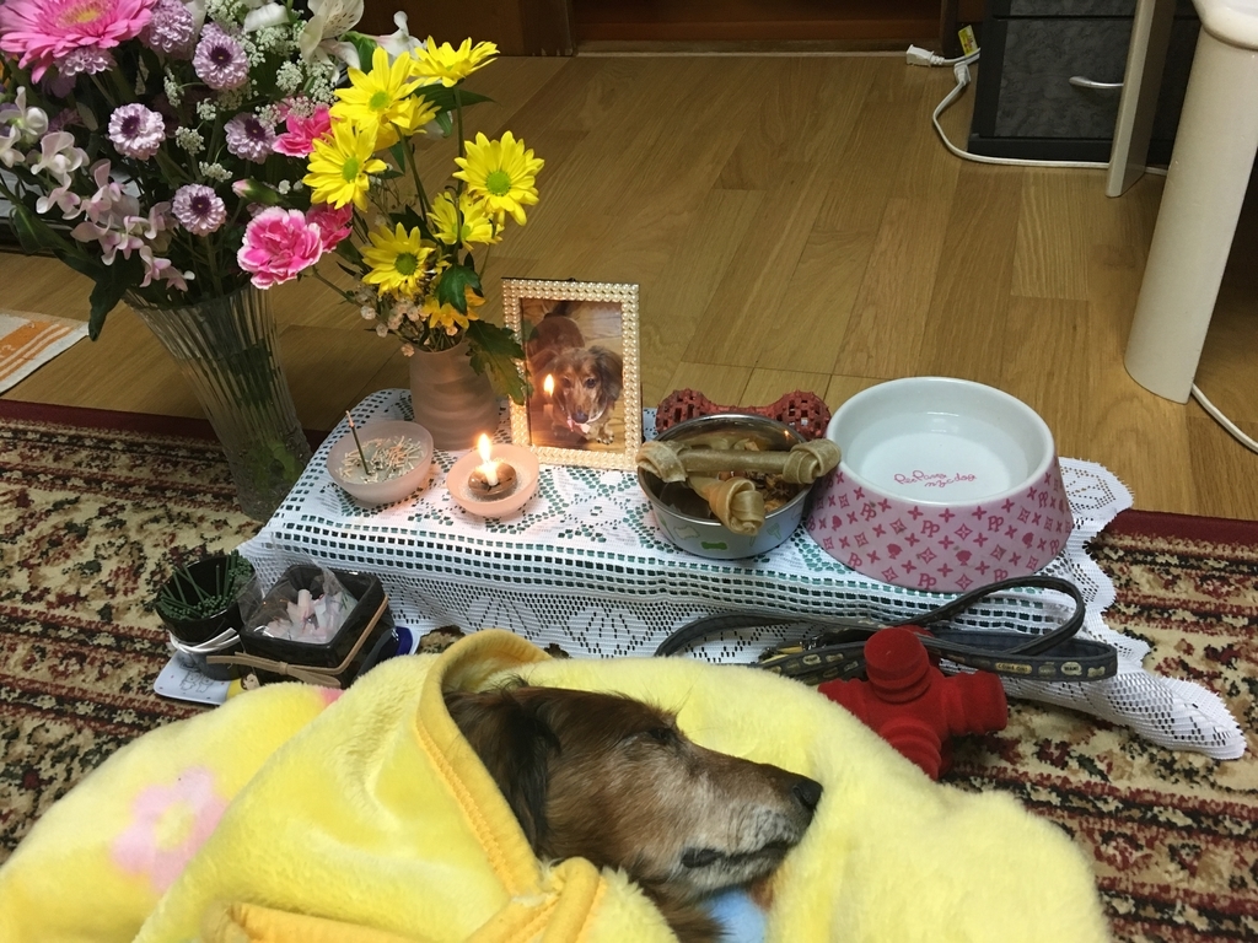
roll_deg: +8.6
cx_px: 629
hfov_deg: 61.7
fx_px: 1054
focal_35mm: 29
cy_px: 472
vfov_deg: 48.2
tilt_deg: -37.9
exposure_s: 1/33
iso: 160
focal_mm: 4.15
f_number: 2.2
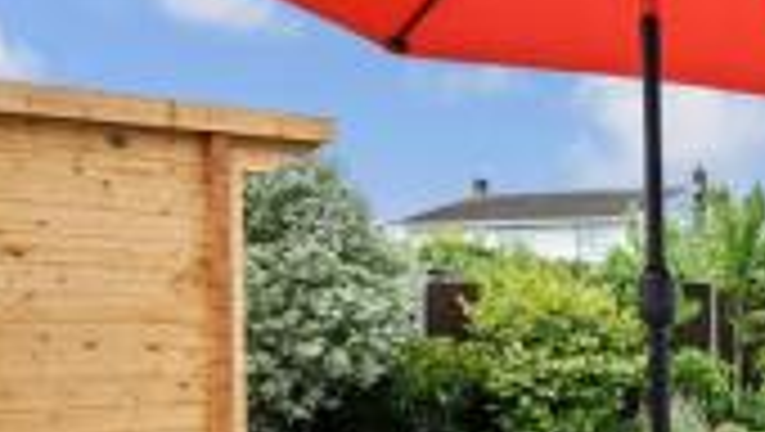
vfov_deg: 26.3
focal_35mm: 44
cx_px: 1030
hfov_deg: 32.5
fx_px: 893
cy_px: 389
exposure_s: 1/500
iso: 400
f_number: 8
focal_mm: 15
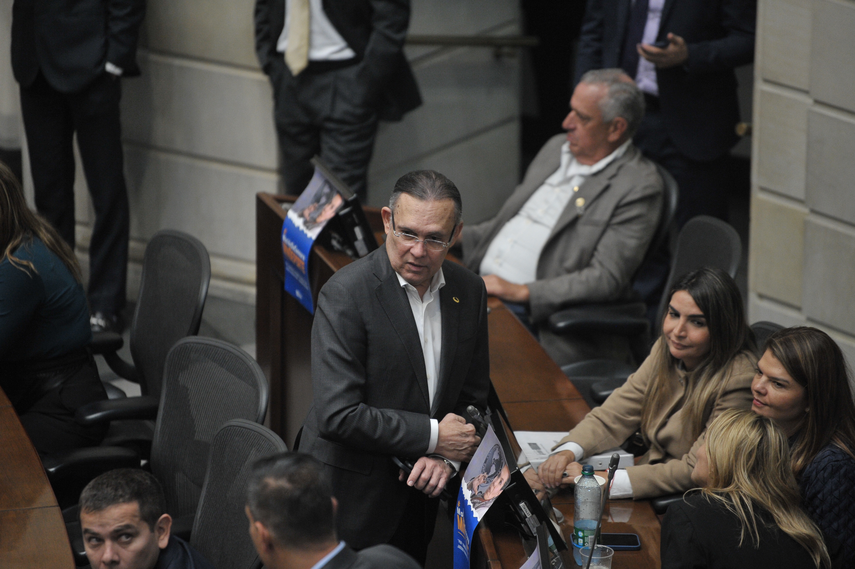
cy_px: 284
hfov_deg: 10.3
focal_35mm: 200
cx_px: 428
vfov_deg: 6.9
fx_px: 4747
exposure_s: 1/1000
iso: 3200
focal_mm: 200
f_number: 2.8
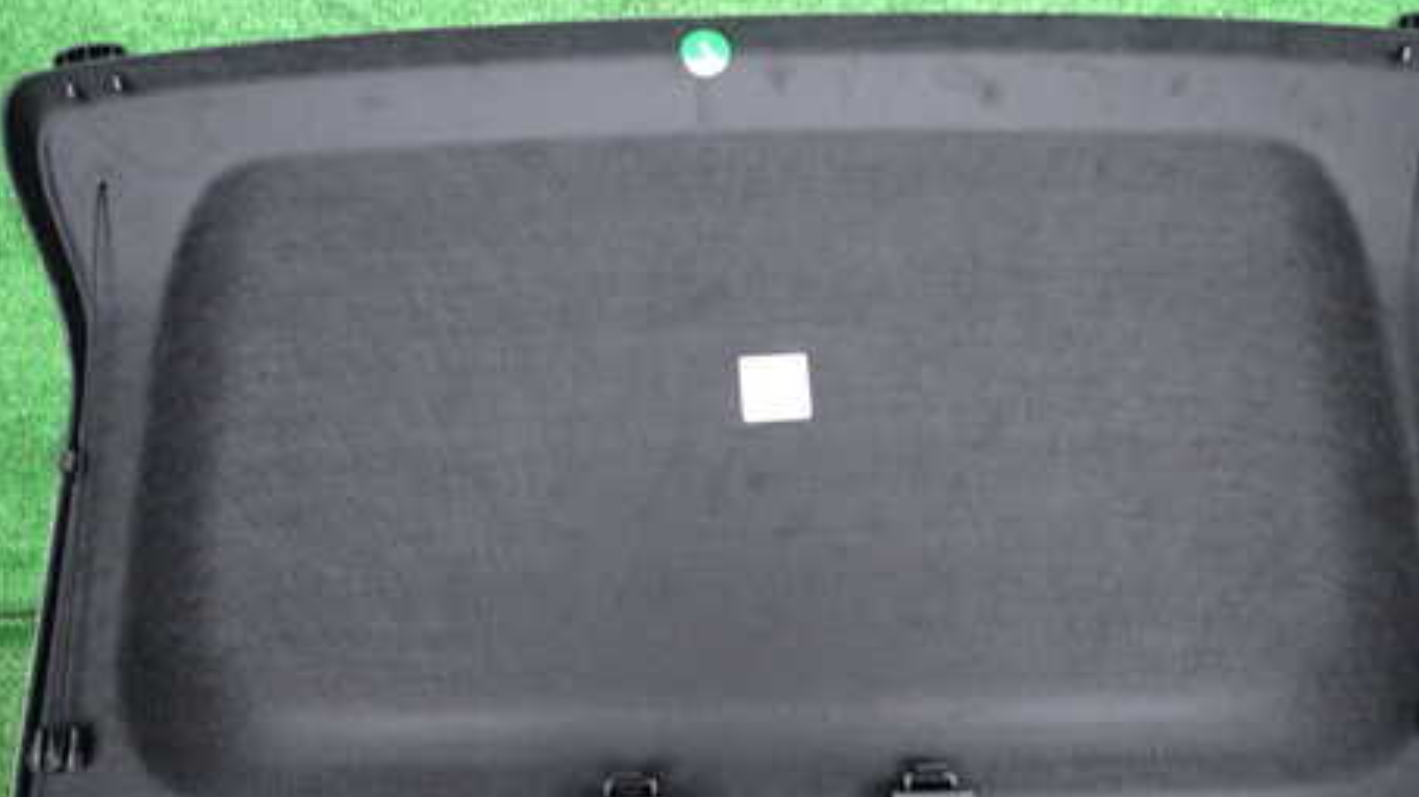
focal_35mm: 36
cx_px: 760
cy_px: 475
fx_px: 1354
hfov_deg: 55.3
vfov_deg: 32.7
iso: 250
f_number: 2
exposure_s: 1/30
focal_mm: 4.5
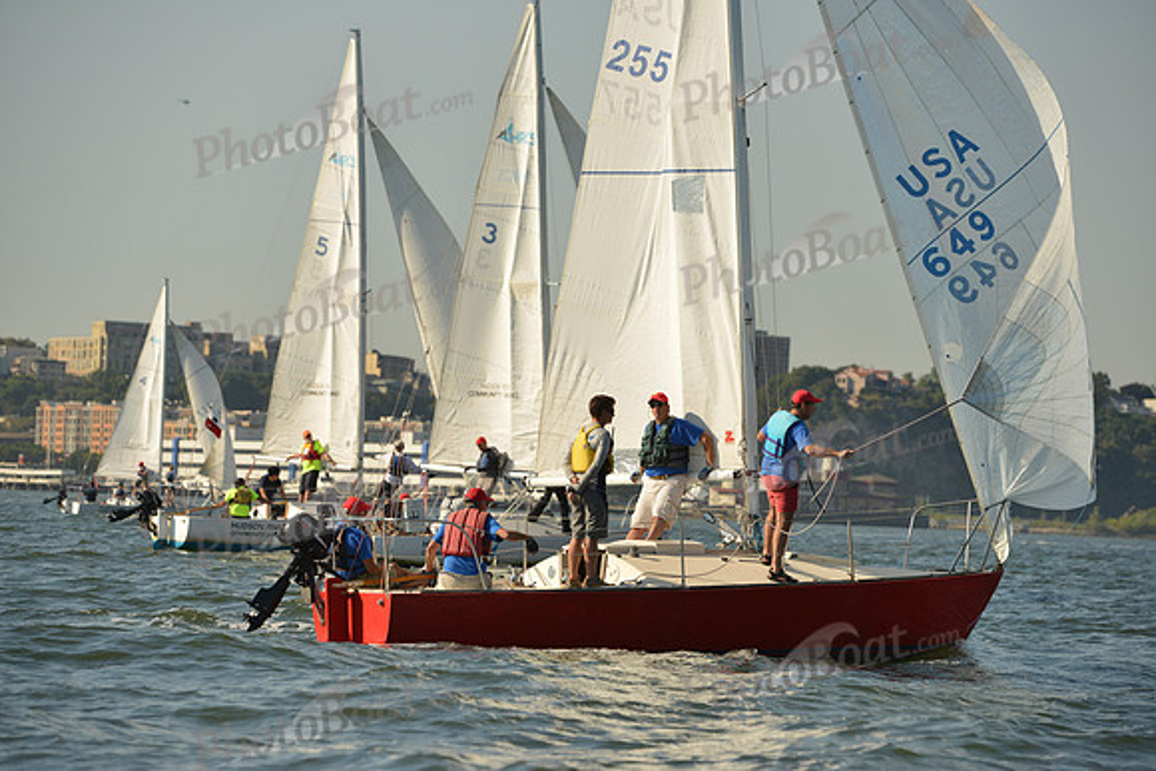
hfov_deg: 15.2
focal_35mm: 135
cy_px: 386
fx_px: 4336
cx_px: 578
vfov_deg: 10.2
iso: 400
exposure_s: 1/1250
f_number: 6.3
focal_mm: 135
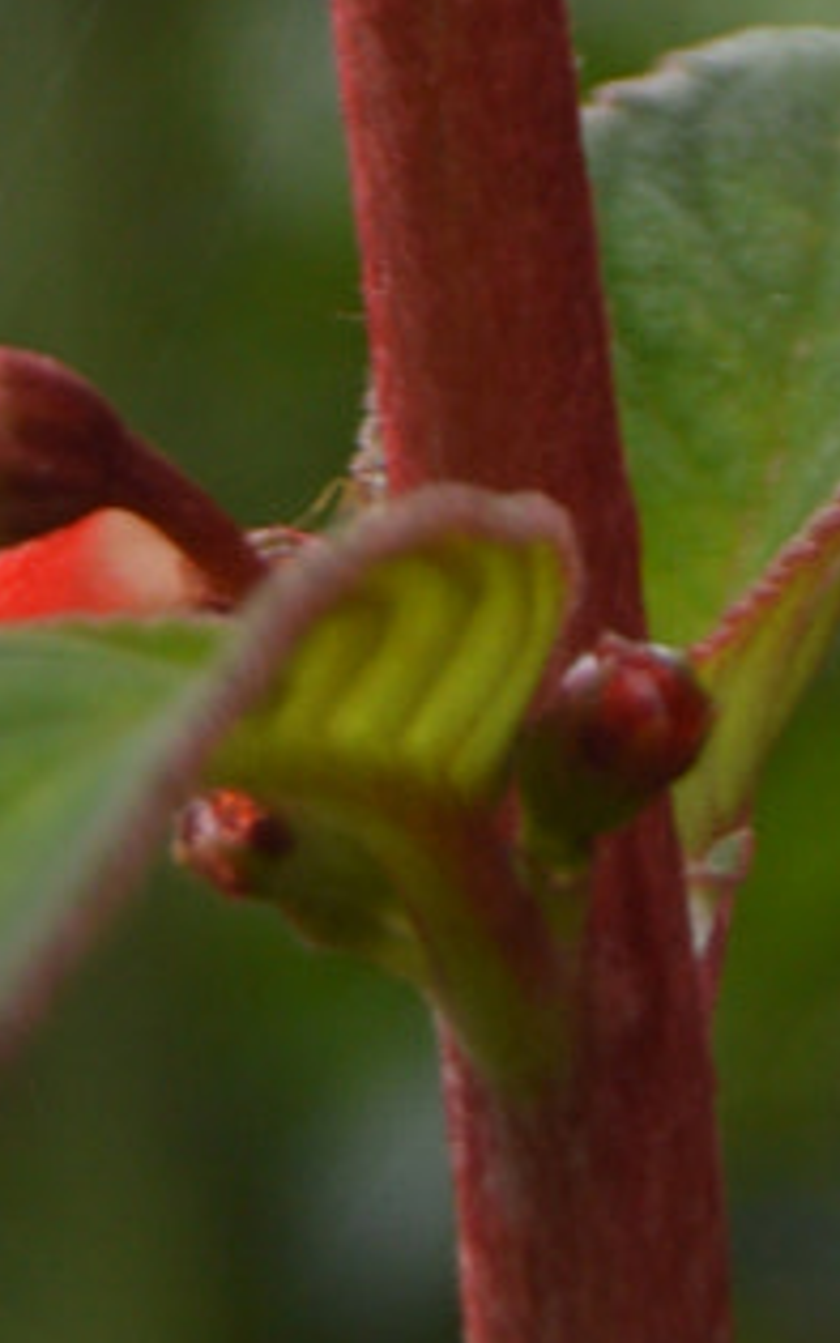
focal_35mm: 427
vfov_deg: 4.8
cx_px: -704
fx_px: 15618
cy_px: -1616
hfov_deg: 3.1
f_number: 5.6
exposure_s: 1/125
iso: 140
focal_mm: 55
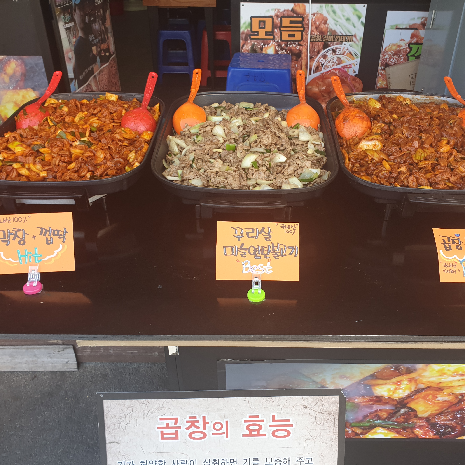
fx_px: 471
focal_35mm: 31
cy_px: 235
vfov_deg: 52.5
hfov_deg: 52.5
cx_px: 248
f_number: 2.4
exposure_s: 1/120
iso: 50
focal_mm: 4.3
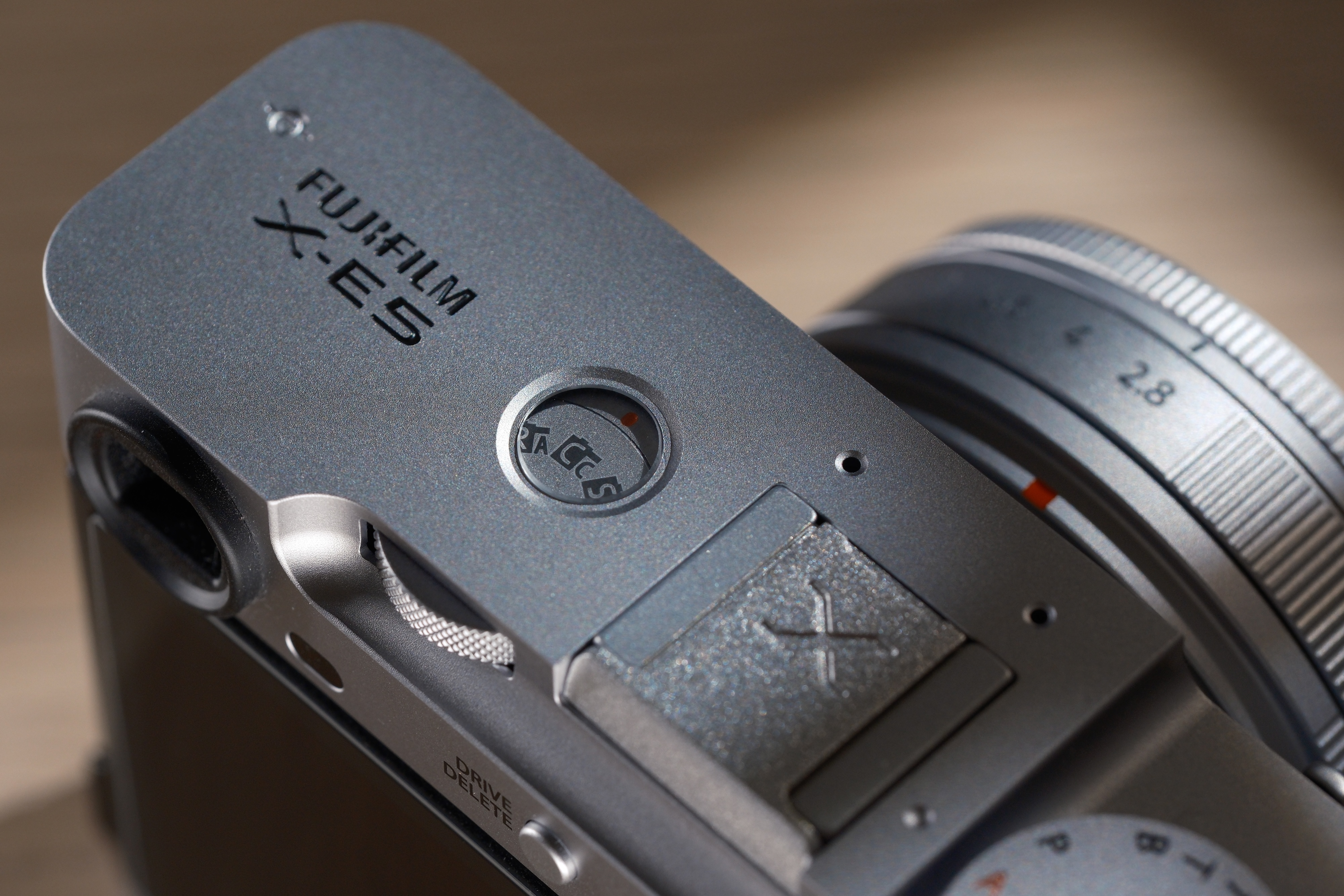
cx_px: 672
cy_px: 448
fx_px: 4480
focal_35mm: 120
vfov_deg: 11.4
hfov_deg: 17.1
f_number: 7.1
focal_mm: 80
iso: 800
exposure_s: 1/80
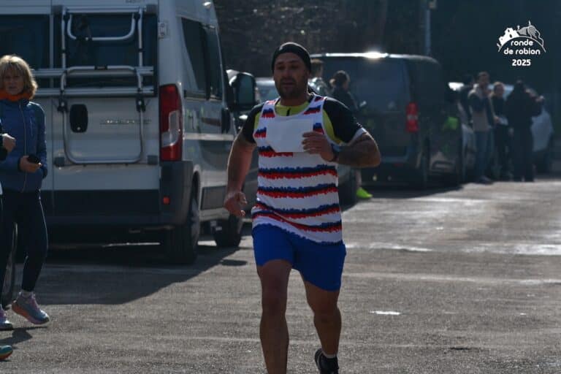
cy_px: 187
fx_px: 3740
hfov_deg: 8.6
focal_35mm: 240
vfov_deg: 5.7
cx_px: 280
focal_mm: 160
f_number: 7.1
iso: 280
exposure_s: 1/2000
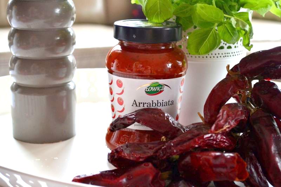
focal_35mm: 66
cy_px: 94
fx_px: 515
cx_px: 140
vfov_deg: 20.6
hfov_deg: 30.5
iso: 400
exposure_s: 1/30
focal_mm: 44
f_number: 5.3
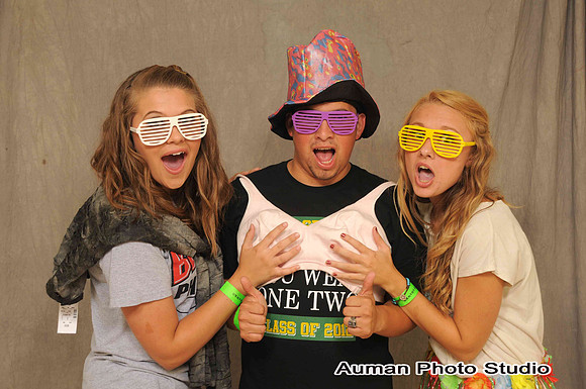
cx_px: 293
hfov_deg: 35.1
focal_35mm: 57
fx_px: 927
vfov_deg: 23.7
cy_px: 194
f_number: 6.3
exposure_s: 1/125
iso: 200
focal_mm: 38
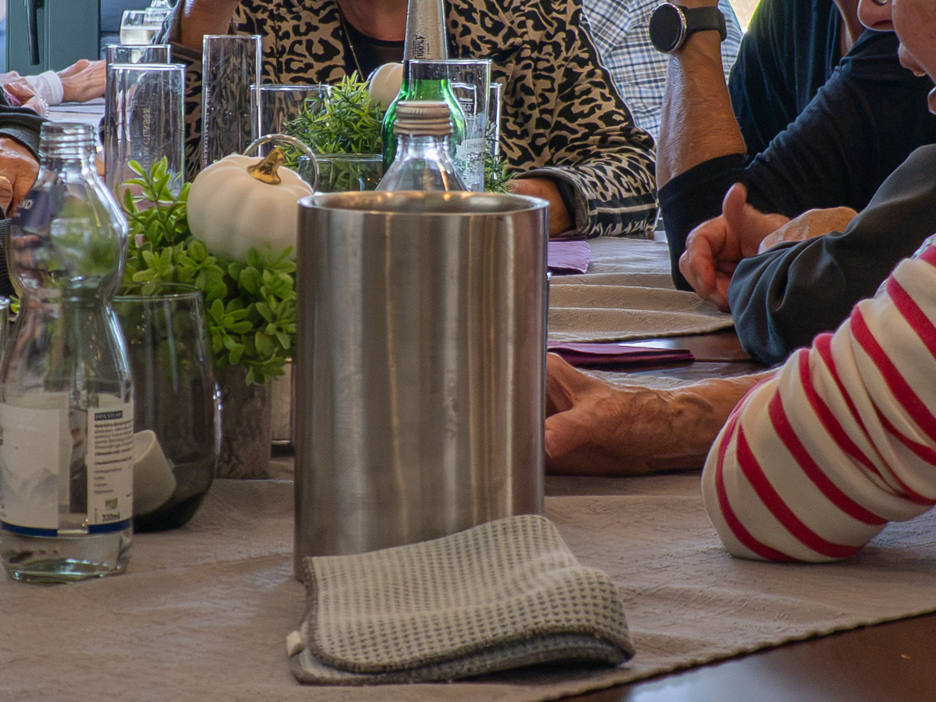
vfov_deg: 11.4
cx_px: 316
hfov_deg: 15.1
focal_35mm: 130
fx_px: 3515
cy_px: 193
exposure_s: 1/200
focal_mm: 15
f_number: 4
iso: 400
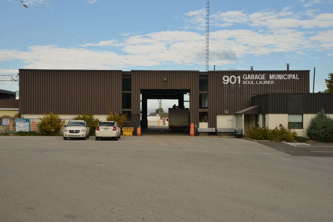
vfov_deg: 31.9
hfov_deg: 46.4
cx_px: 166
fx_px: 388
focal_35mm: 42
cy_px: 111
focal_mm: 42
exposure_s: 1/500
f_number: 13
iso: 500
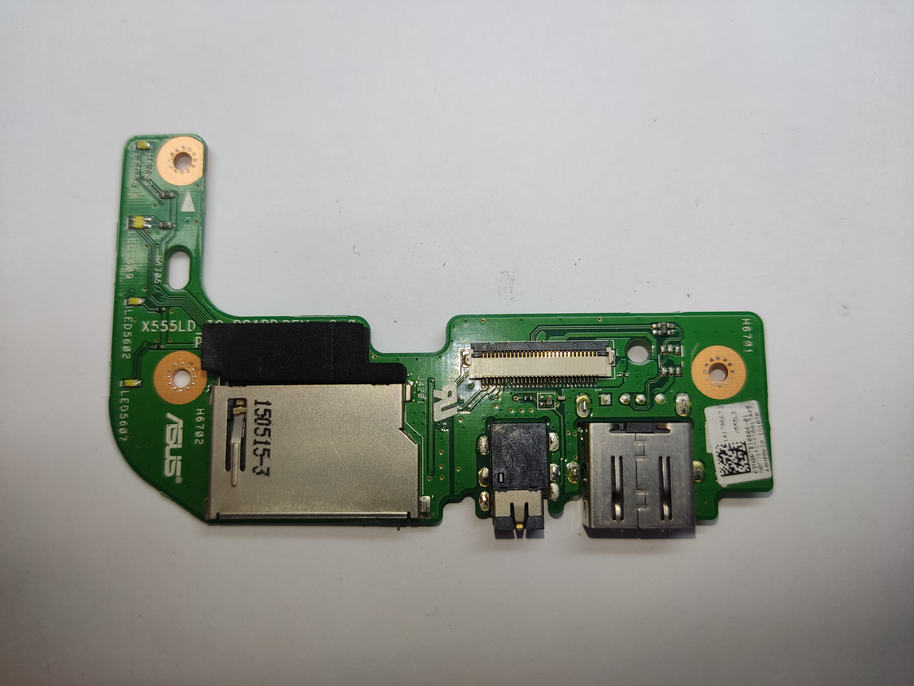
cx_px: 457
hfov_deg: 69.4
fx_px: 660
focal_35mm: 25
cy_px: 343
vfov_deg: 54.9
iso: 50
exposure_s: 1/340
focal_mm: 4.71
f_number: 1.79
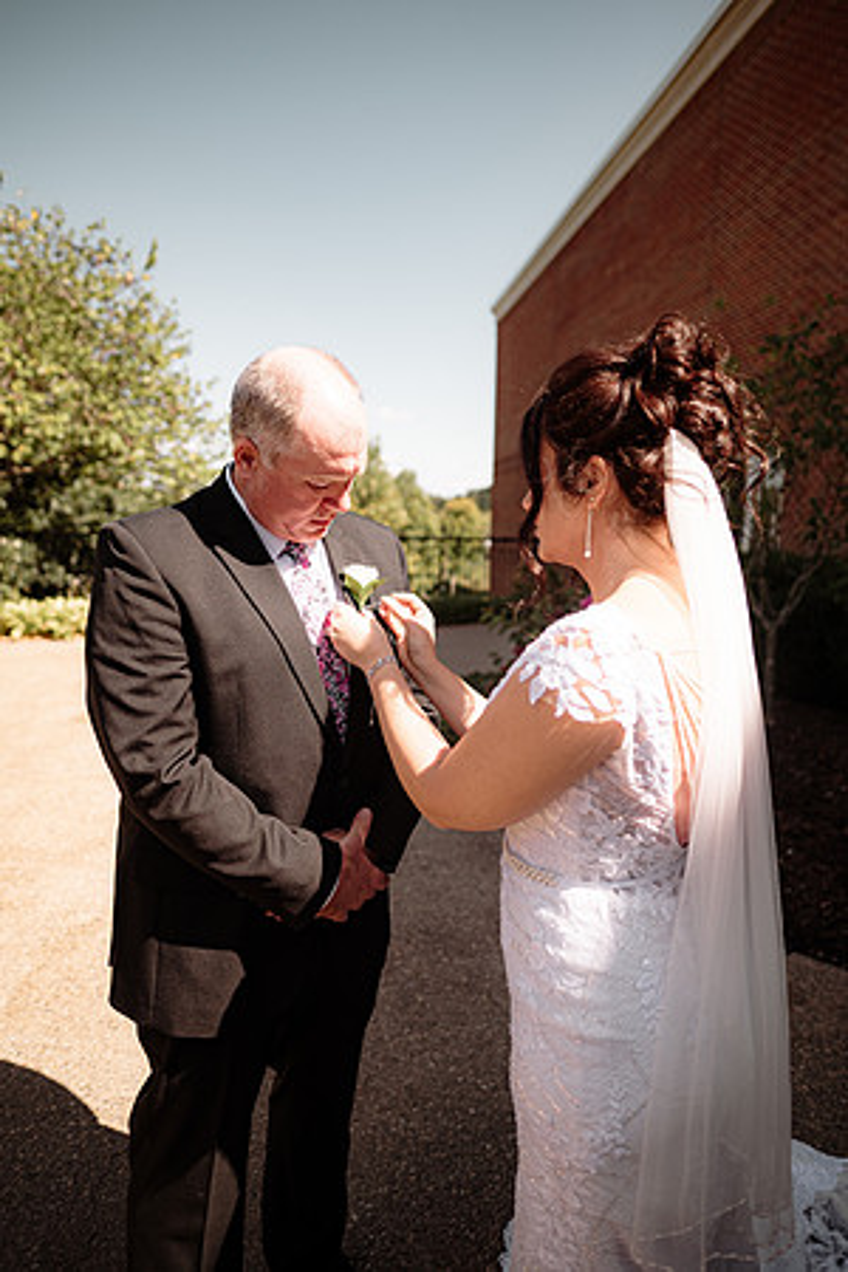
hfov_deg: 53.1
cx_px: 424
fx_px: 848
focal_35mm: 24
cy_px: 636
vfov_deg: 73.7
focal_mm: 24
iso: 125
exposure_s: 1/3200
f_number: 2.2
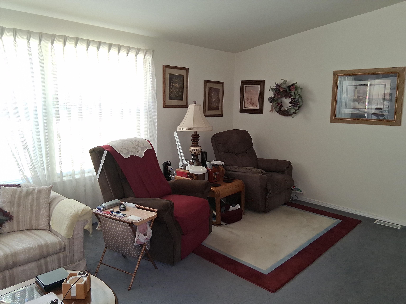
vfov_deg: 53.1
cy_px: 152
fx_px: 305
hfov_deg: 67.3
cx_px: 203
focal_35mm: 26
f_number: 1.8
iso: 25
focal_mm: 3.98
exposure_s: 1/60
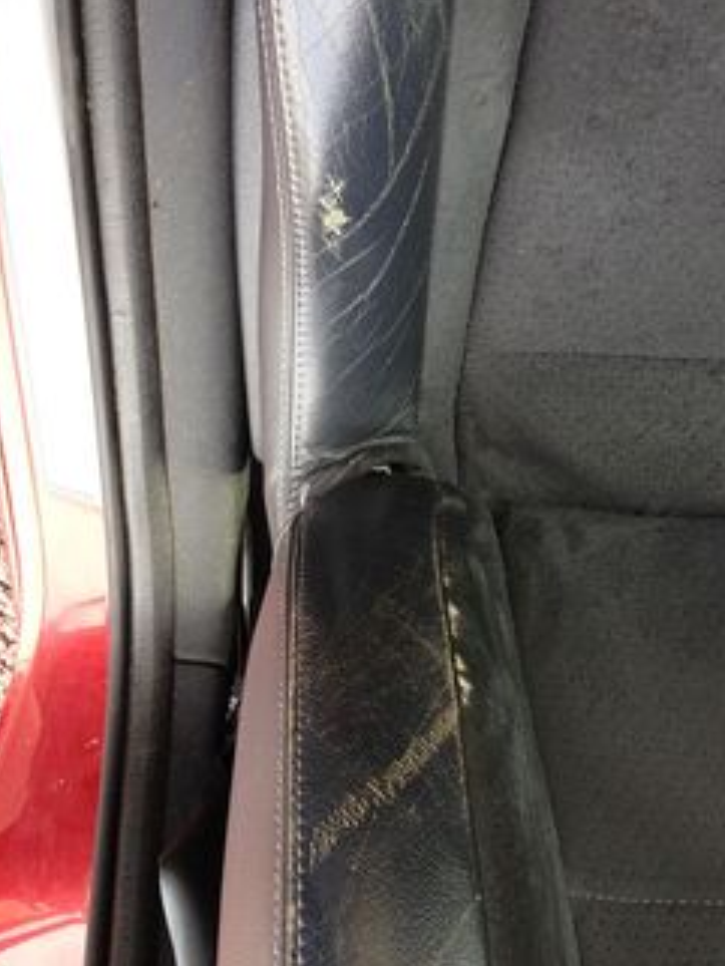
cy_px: 478
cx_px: 391
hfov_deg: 38.7
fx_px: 1033
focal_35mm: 37
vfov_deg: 50.1
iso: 50
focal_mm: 4.12
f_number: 2.4
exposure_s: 1/40
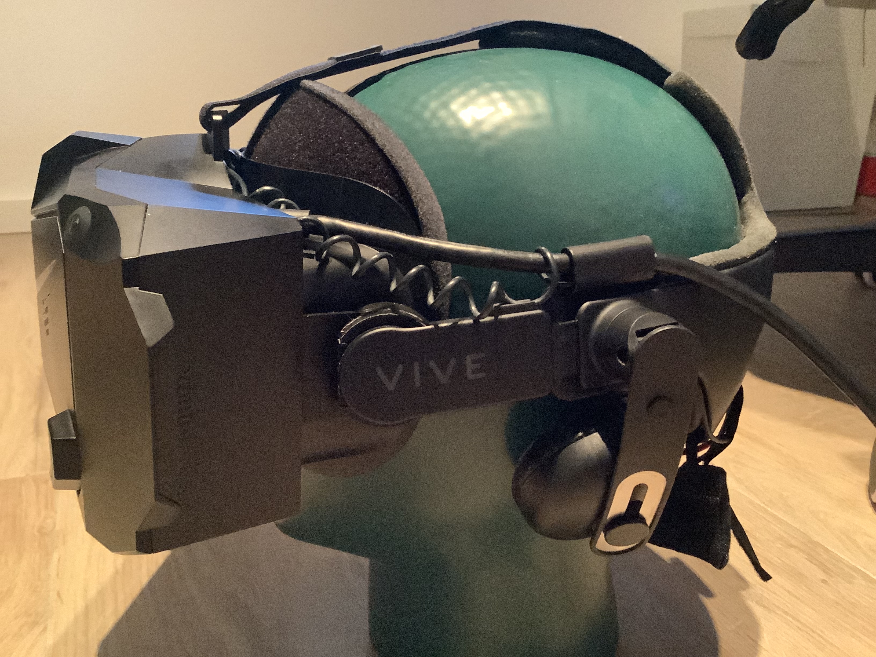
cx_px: 438
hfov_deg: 58.4
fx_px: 784
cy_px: 328
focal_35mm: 31
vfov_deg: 45.4
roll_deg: -0.1
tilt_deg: -18.2
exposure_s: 1/17
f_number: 2.4
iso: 640
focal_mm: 3.3
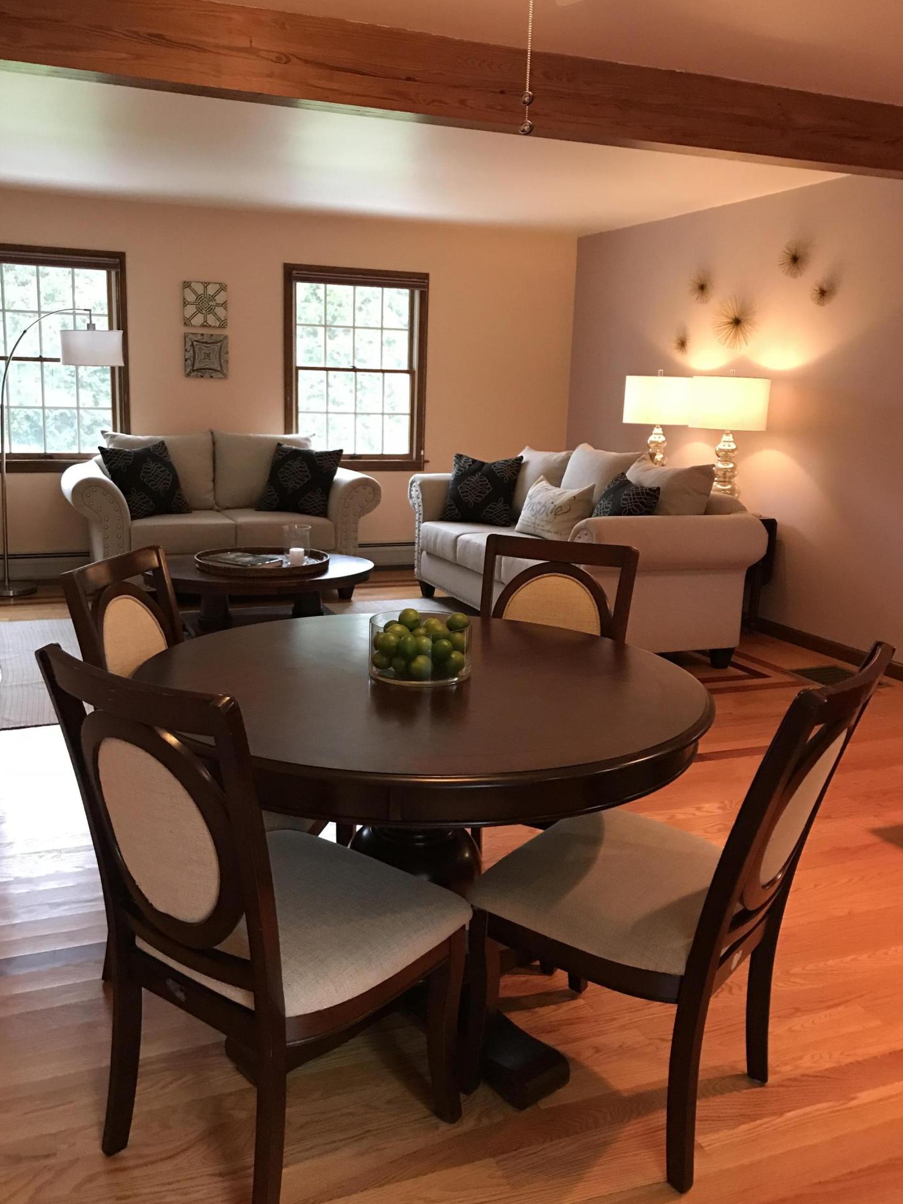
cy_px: 597
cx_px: 424
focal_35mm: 30
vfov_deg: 60.0
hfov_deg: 46.8
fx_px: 1044
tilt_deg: -11.3
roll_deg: -1.7
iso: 100
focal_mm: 3.99
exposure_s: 1/15
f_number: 1.8
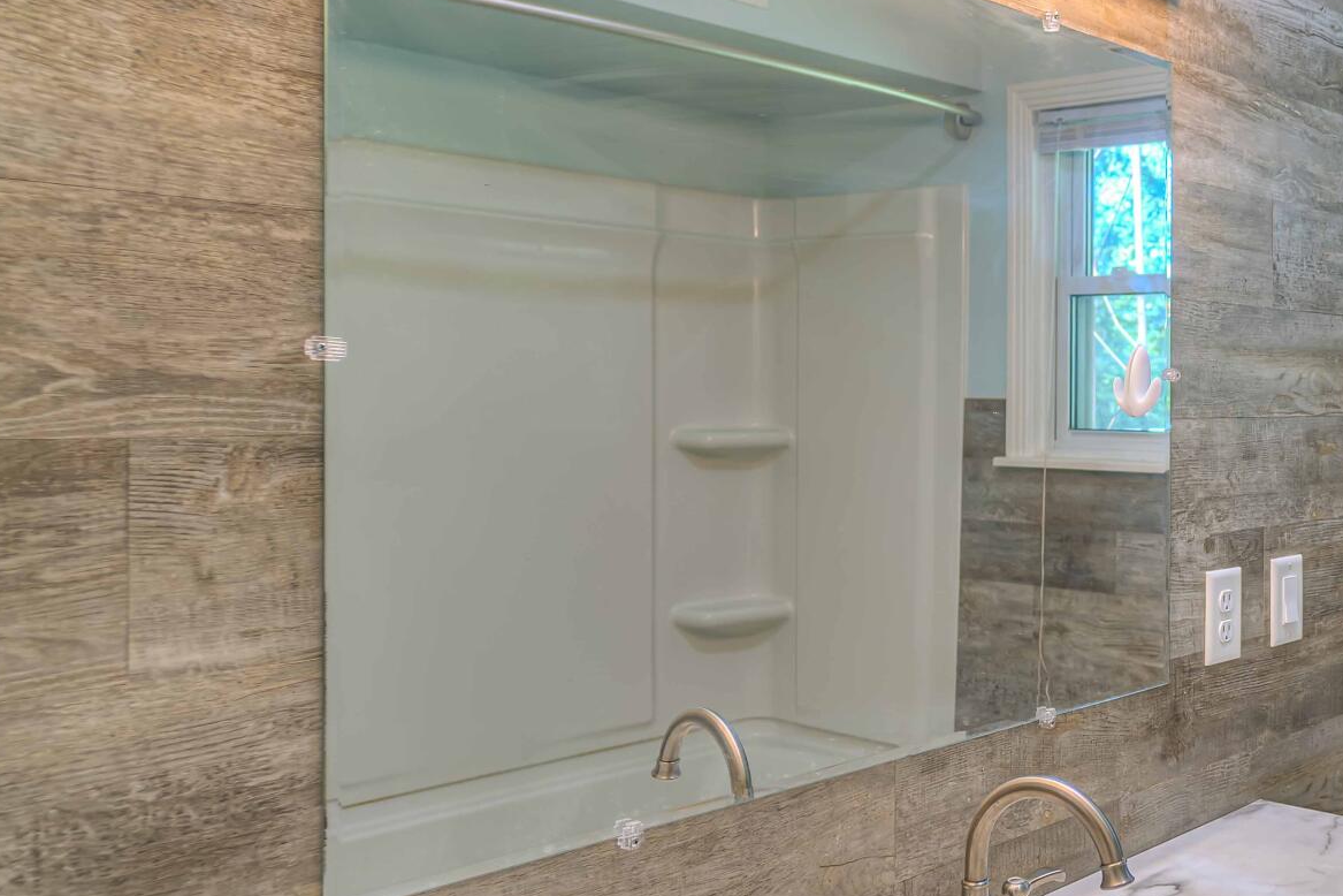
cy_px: 359
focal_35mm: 36
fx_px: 1343
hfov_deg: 45.3
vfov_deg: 36.7
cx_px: 1327
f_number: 3.5
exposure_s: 1/30
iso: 100
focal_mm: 14
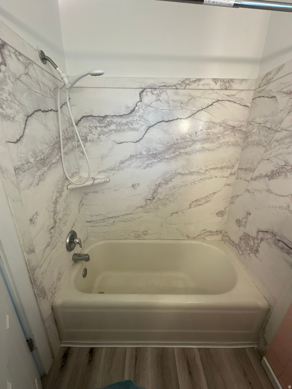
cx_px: 146
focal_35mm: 14
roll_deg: -0.6
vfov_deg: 102.1
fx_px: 157
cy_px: 194
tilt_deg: -18.1
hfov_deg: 85.7
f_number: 2.2
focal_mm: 2.22
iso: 200
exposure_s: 1/60
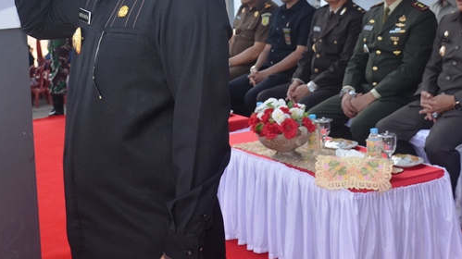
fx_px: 907
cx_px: 226
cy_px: 3
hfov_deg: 28.6
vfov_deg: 16.0
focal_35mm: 74
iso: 100
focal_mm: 23
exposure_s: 1/250
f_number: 4
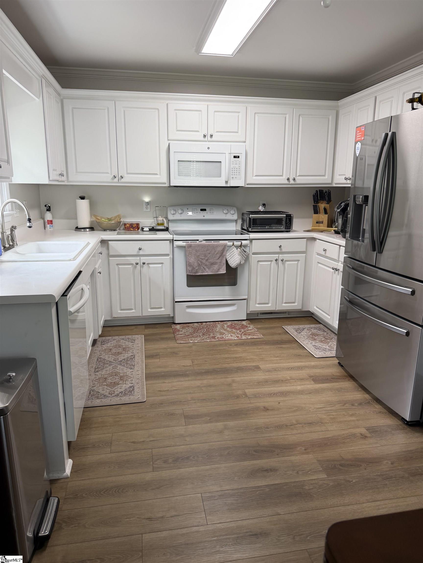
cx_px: 212
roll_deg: -0.1
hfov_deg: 56.8
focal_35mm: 24
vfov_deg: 71.6
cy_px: 282
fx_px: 391
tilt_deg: -14.2
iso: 125
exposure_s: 1/124
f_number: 1.78
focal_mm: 6.76
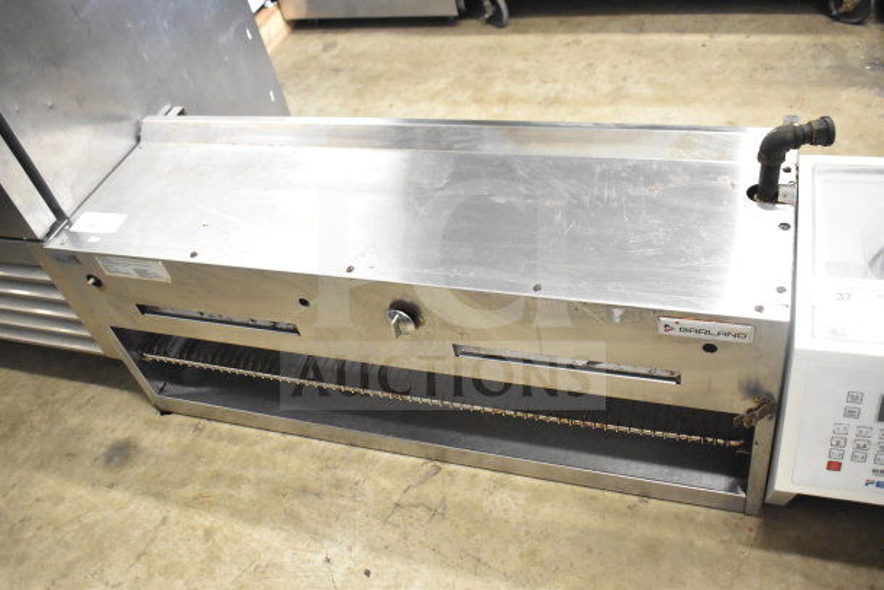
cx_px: 442
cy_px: 295
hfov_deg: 57.2
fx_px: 810
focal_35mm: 33
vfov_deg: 40.0
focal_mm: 22
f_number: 5
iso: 6400
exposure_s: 1/100
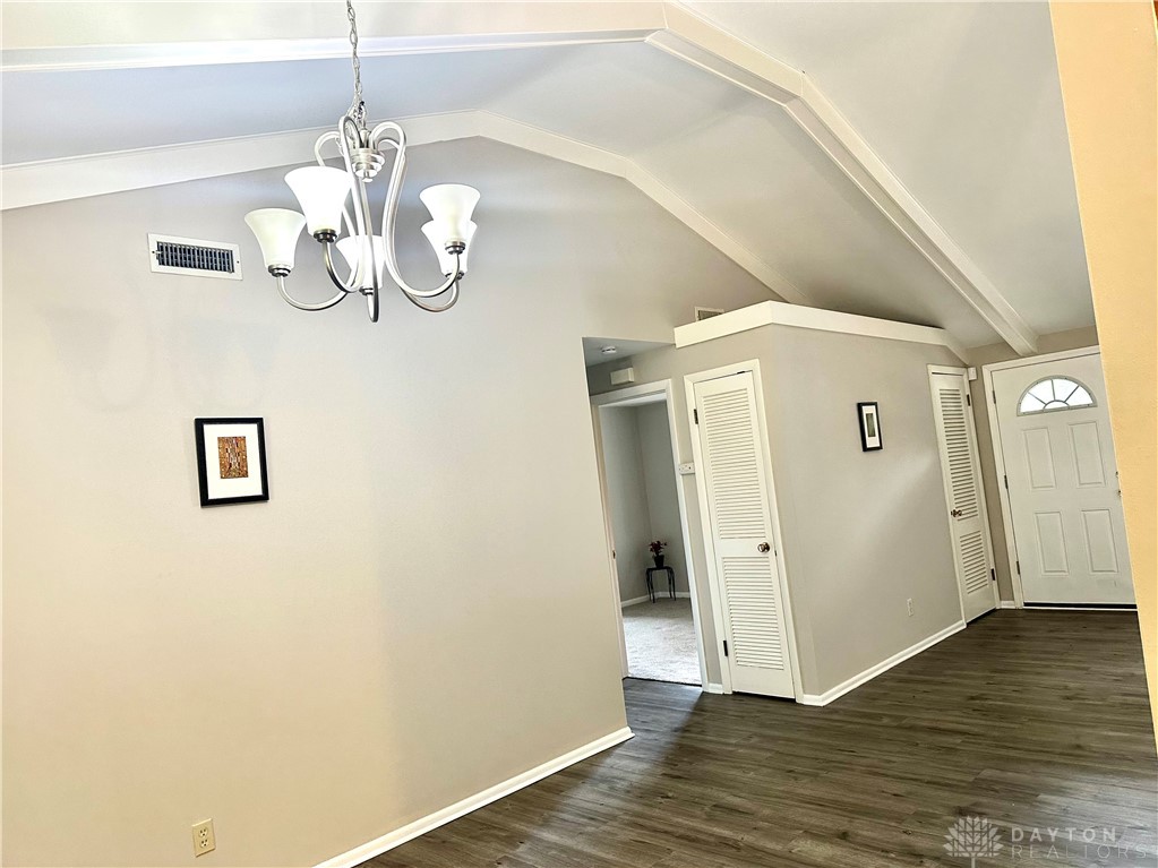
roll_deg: +6.6
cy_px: 434
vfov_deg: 56.8
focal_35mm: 24
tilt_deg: +3.4
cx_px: 579
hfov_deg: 71.6
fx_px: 803
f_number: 1.78
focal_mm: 6.86
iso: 250
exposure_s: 1/60
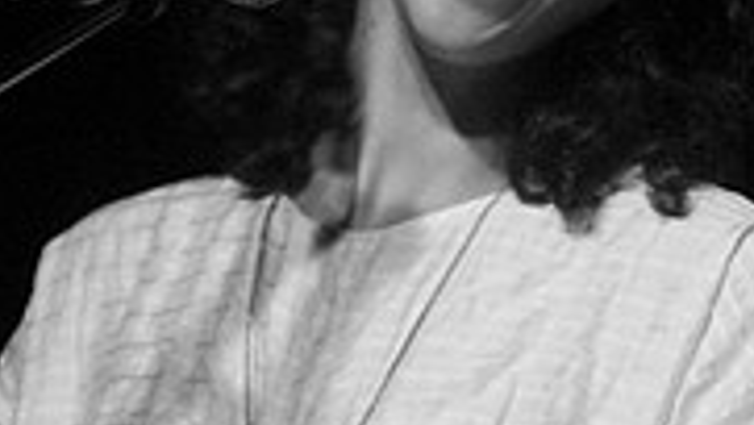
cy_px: 354
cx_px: 477
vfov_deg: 4.5
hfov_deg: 7.9
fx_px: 5461
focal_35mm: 273
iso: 1600
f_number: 3.2
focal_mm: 70
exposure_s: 1/40
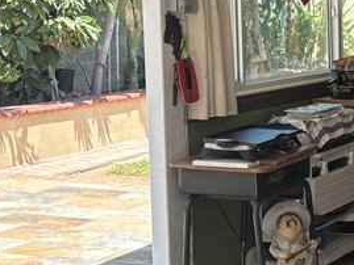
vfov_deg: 14.9
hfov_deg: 17.5
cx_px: 554
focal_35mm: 99
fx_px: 1013
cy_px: 163
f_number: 1.6
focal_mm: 5.96
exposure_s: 1/465
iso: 64
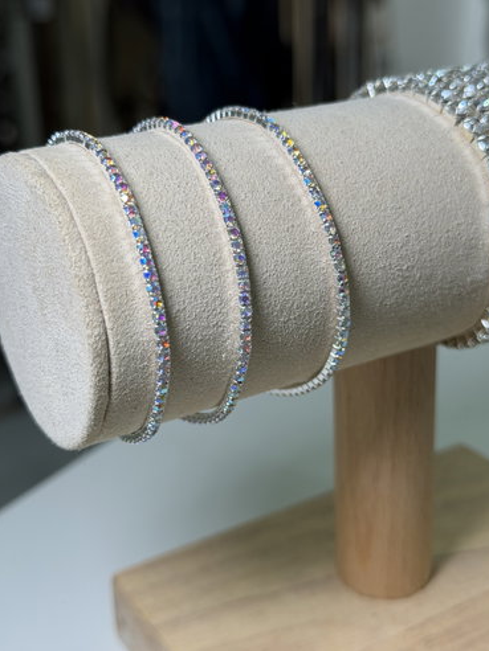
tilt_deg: -21.9
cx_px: 260
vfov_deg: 36.8
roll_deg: +2.0
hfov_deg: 28.0
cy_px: 300
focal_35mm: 52
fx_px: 979
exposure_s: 1/159
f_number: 1.78
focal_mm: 6.76
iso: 50
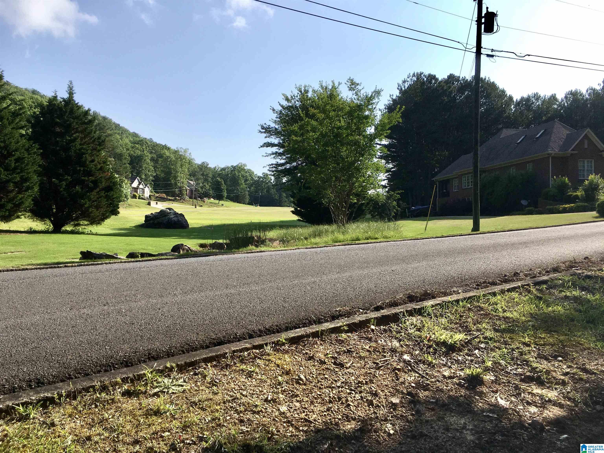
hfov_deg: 61.7
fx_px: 506
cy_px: 226
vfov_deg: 48.2
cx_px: 302
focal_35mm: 29
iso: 25
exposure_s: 1/1832
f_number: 2.2
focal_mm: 4.15
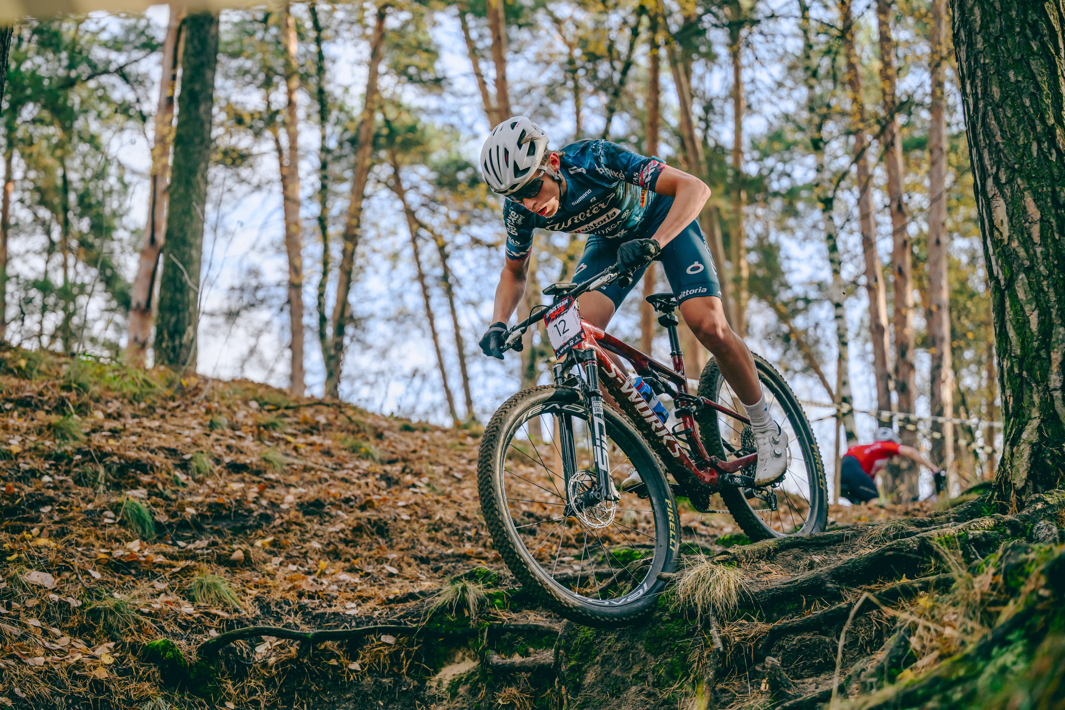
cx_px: 532
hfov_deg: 28.1
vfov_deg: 18.9
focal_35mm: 72
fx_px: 2130
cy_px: 355
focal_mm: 72
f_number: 2.8
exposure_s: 1/1000
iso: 450
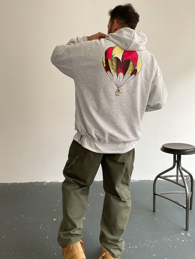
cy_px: 130
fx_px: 218
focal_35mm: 29
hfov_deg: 48.2
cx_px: 98
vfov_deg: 61.7
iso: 40
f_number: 1.8
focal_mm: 3
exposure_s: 1/120
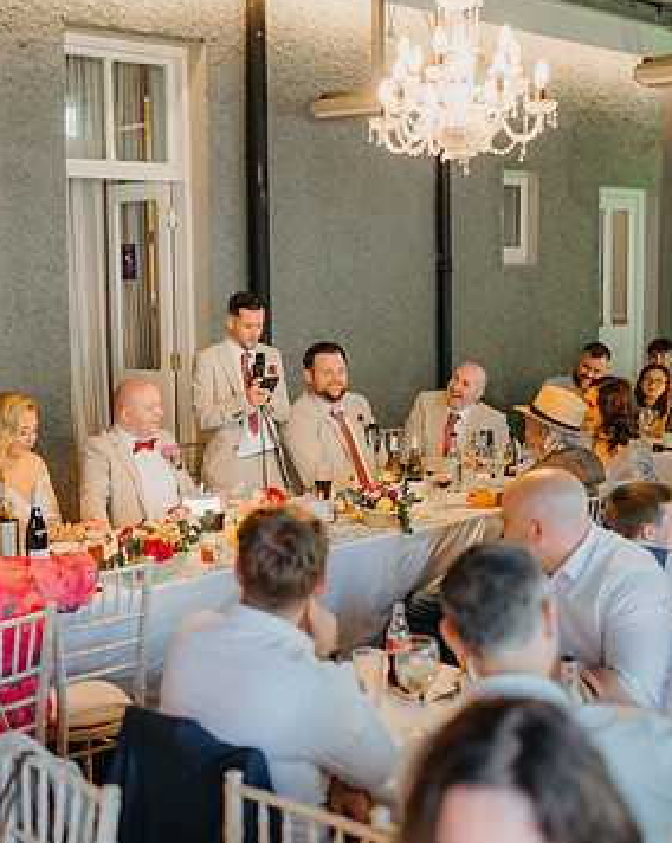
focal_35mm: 55
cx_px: 206
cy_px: 446
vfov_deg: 34.2
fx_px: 1370
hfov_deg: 27.3
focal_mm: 35
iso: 800
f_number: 1.6
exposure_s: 1/200
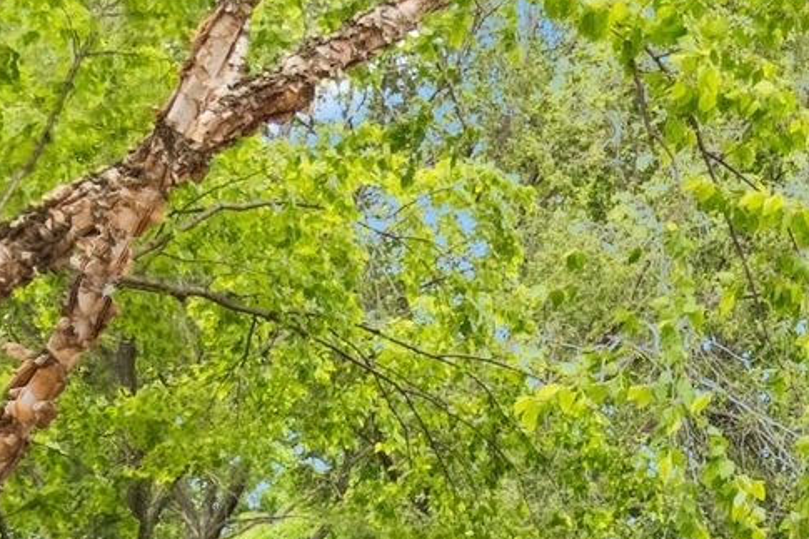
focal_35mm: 228
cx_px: 1596
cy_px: 1363
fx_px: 5122
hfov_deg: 8.6
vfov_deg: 5.8
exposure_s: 1/200
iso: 64
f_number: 13
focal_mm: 24
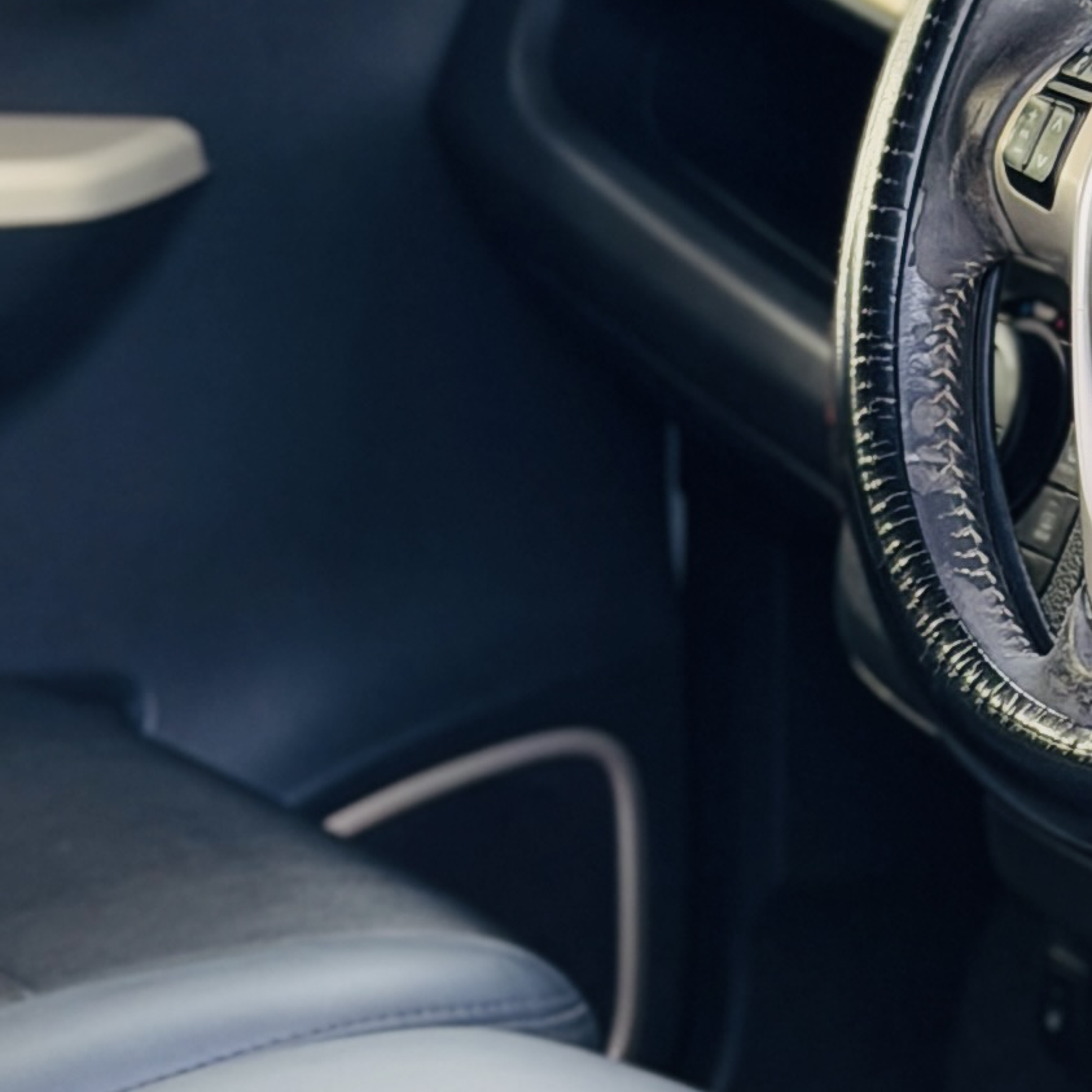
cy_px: 802
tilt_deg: -17.4
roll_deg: -3.1
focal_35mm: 203
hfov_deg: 8.4
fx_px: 7245
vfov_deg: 8.6
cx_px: 1586
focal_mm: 6.76
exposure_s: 1/121
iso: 64
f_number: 1.78
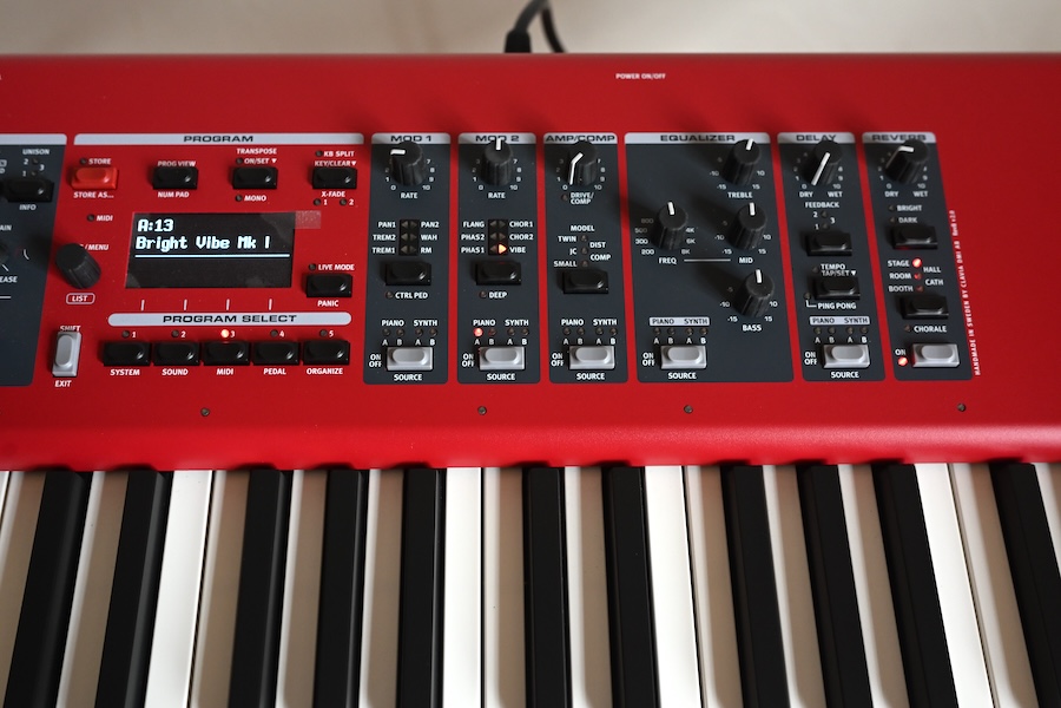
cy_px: 354
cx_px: 530
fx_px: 1179
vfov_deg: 33.4
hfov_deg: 48.5
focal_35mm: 40
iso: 2000
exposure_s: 1/100
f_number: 5.6
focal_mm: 40
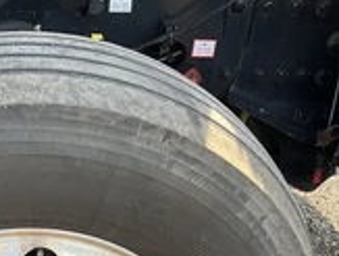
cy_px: 304
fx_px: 697
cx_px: 42
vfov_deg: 19.6
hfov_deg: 26.5
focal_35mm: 71
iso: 25
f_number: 1.8
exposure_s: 1/122
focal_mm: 3
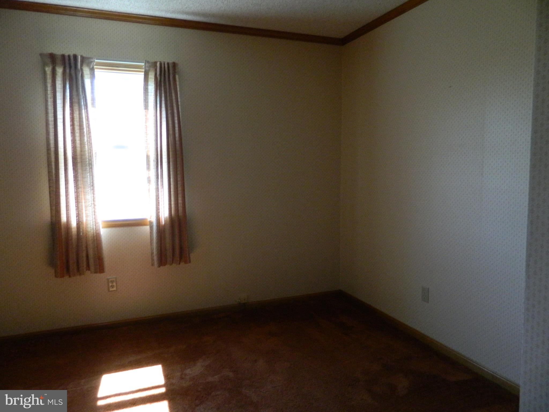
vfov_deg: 54.9
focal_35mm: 25
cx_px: 274
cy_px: 206
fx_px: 396
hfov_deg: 69.4
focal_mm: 4.5
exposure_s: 1/100
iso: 400
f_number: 3.1
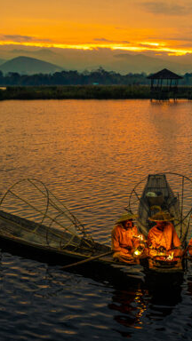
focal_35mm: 58
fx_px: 526
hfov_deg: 20.5
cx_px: 149
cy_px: 184
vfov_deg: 35.9
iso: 1250
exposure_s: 1/50
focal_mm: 34.1
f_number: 3.5
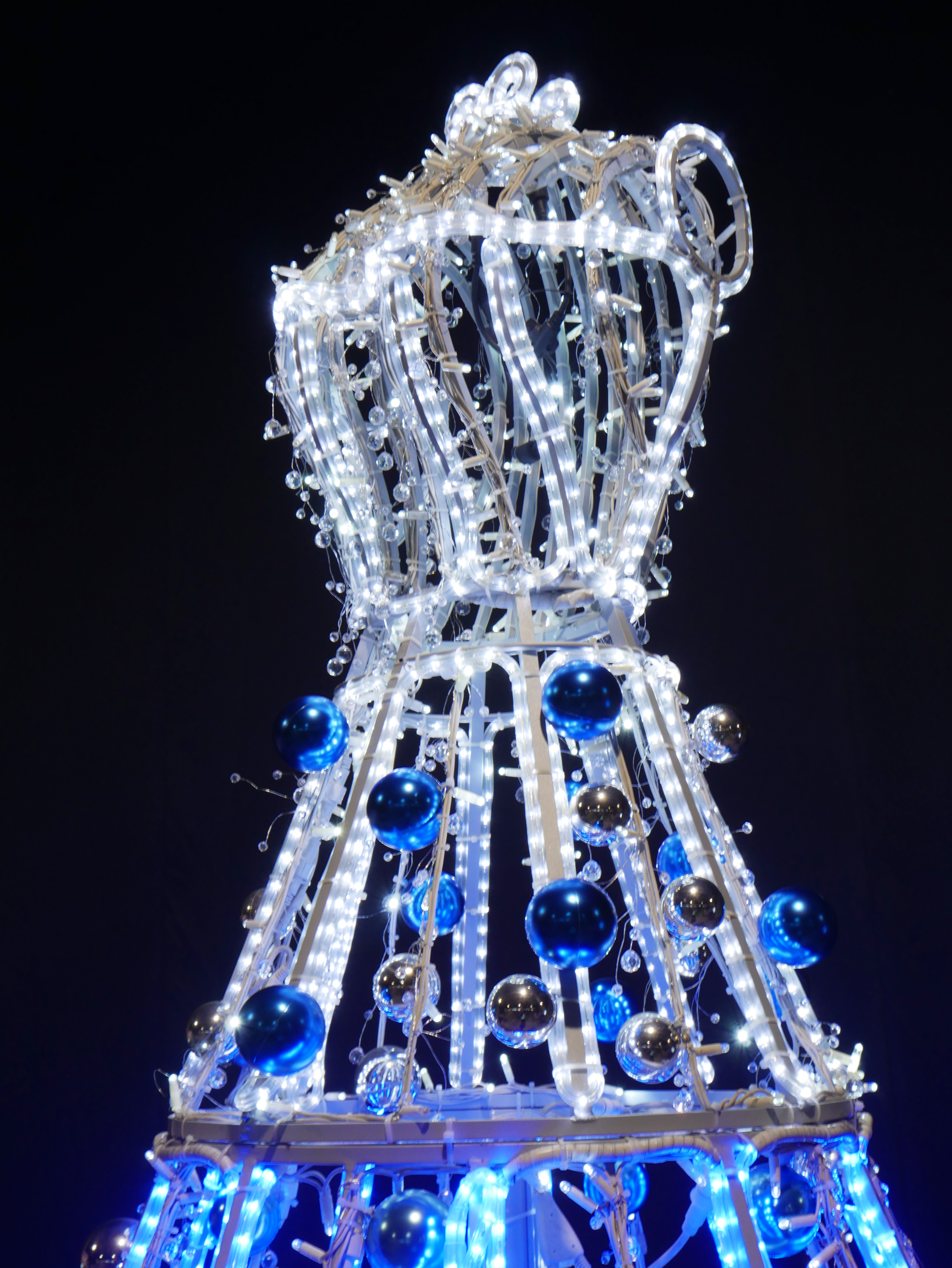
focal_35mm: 42
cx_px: 476
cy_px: 634
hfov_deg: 34.4
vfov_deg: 44.8
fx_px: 1539
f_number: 11
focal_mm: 21
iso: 400
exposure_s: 1/13
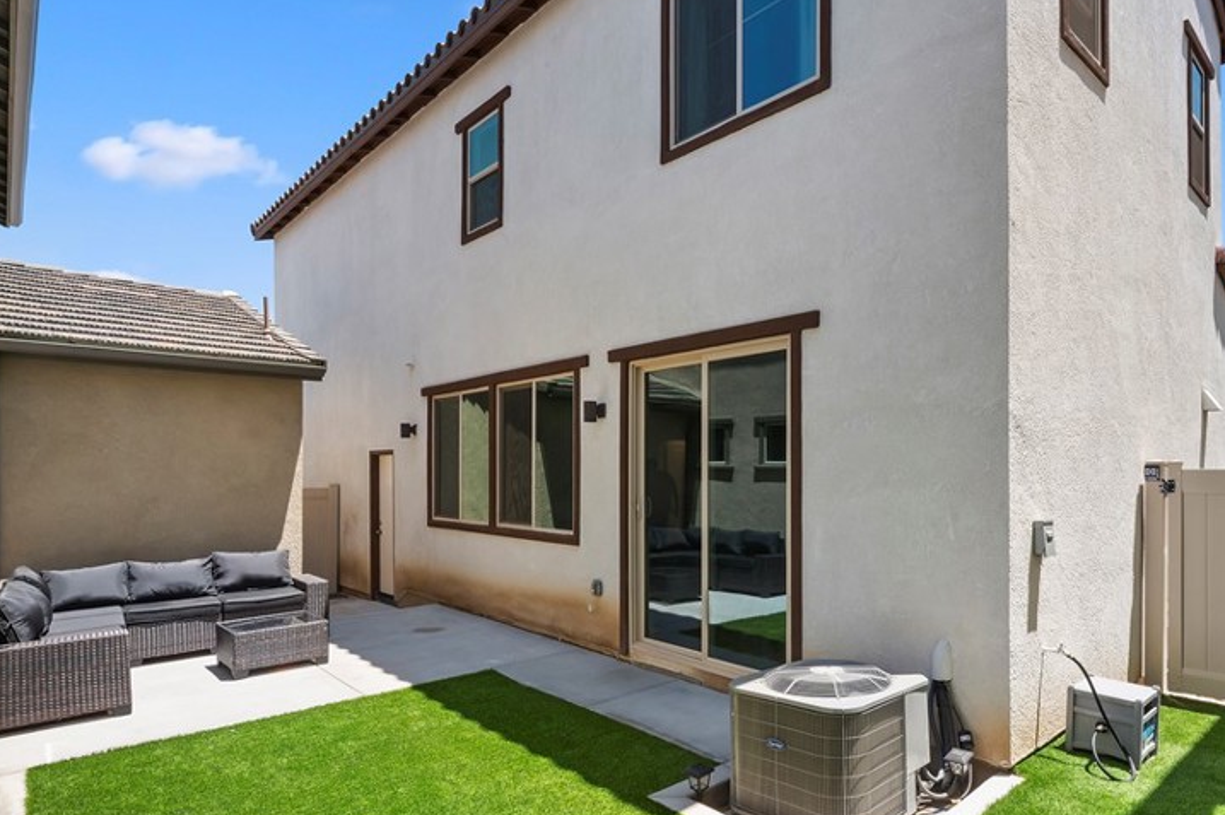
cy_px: 457
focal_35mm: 20
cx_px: 777
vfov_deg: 61.7
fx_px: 680
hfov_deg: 82.2
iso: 500
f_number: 20
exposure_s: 1/125
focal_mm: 14
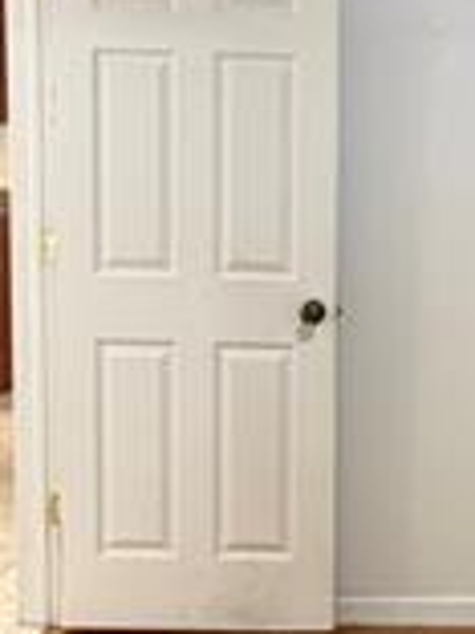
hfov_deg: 19.6
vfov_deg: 28.1
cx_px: 617
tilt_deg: -5.5
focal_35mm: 69
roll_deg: -2.7
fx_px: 1262
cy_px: 272
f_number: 2.2
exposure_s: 1/60
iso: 200
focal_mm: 2.22
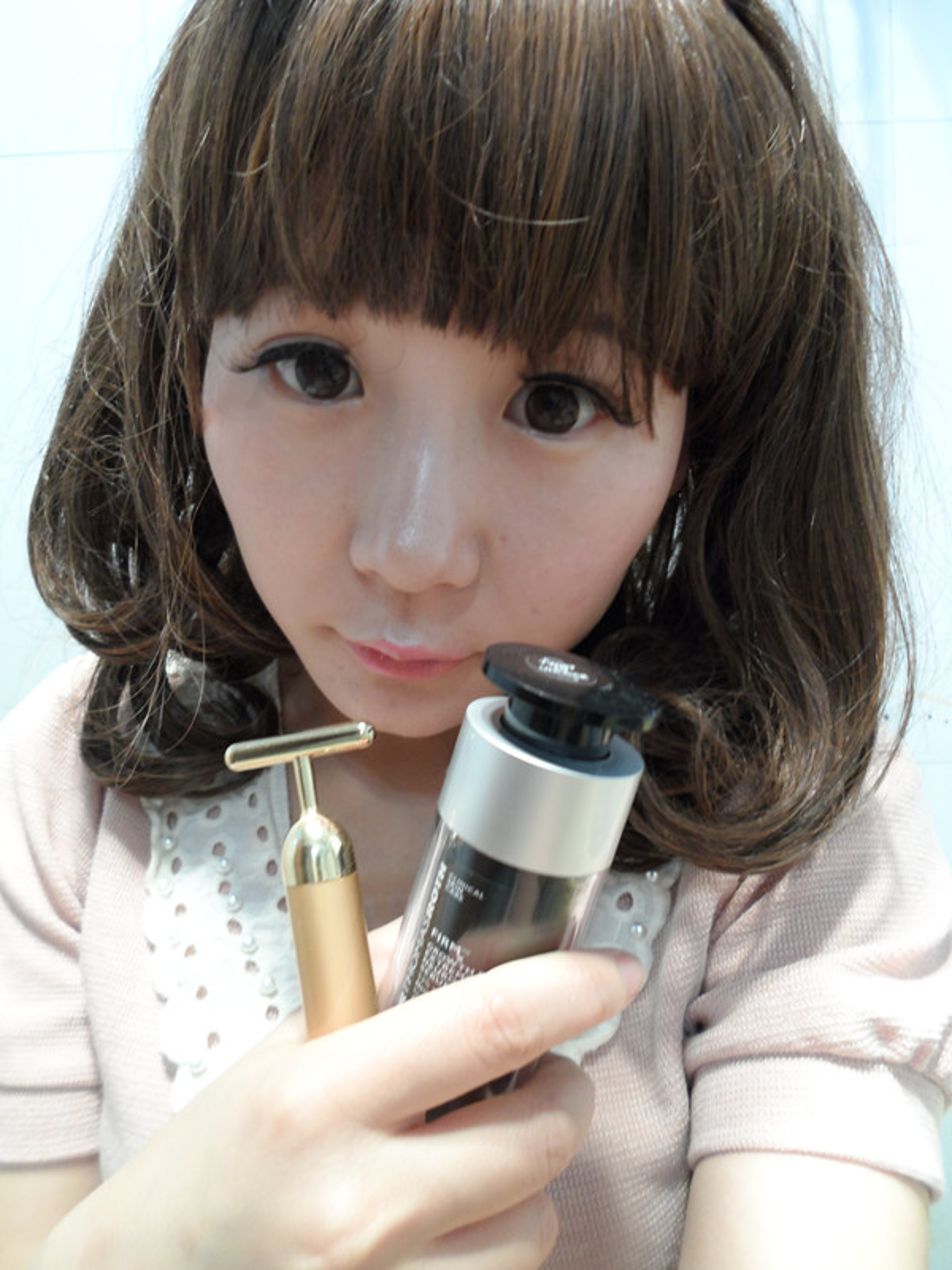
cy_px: 635
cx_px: 476
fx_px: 917
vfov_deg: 69.4
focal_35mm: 25
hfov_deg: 54.9
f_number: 2.5
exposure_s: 1/30
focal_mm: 4.5
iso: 200
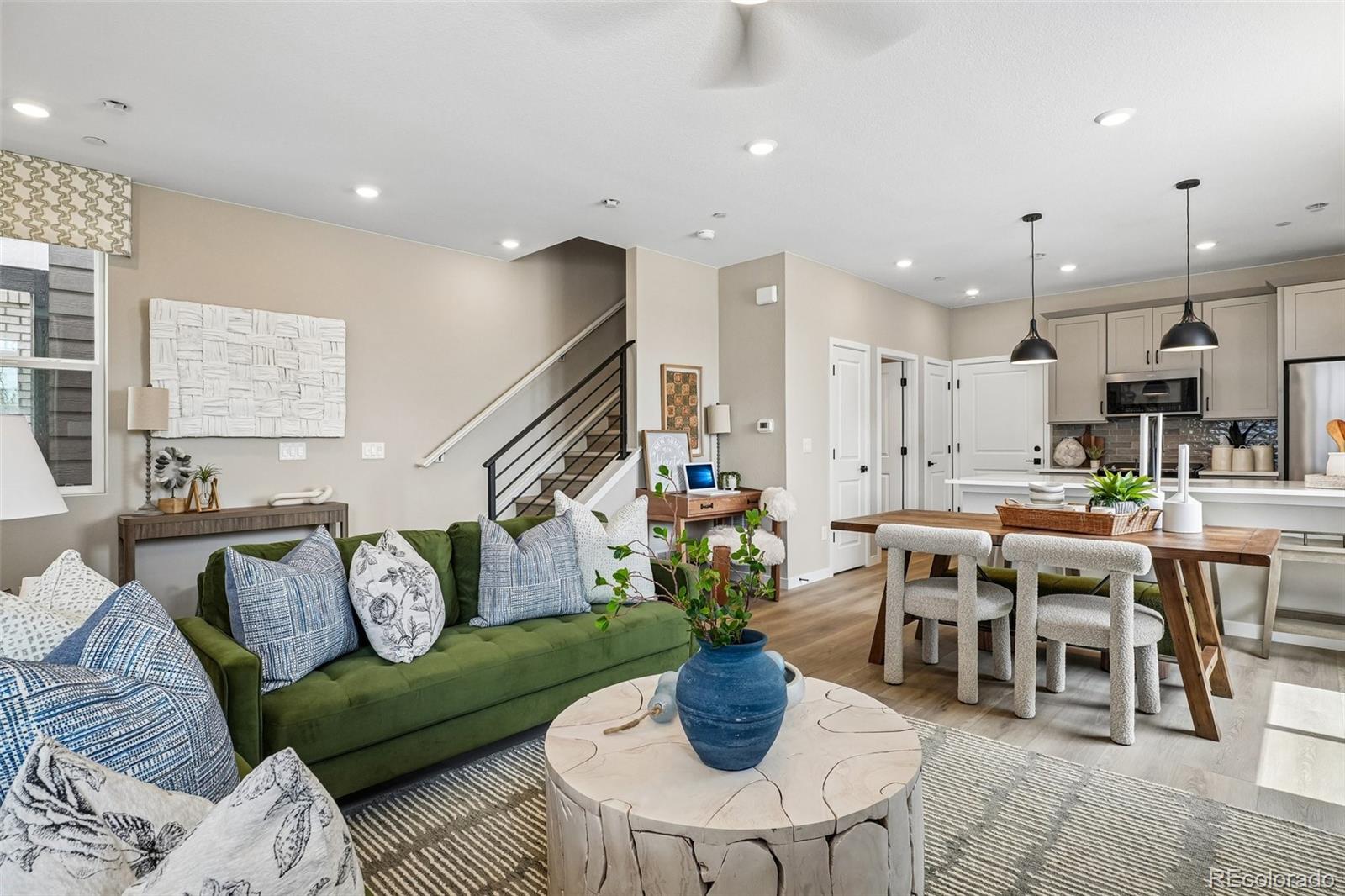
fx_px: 616
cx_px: 672
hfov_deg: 95.0
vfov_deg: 72.0
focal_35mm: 16
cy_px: 448
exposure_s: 1/30
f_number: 8
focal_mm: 11
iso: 160
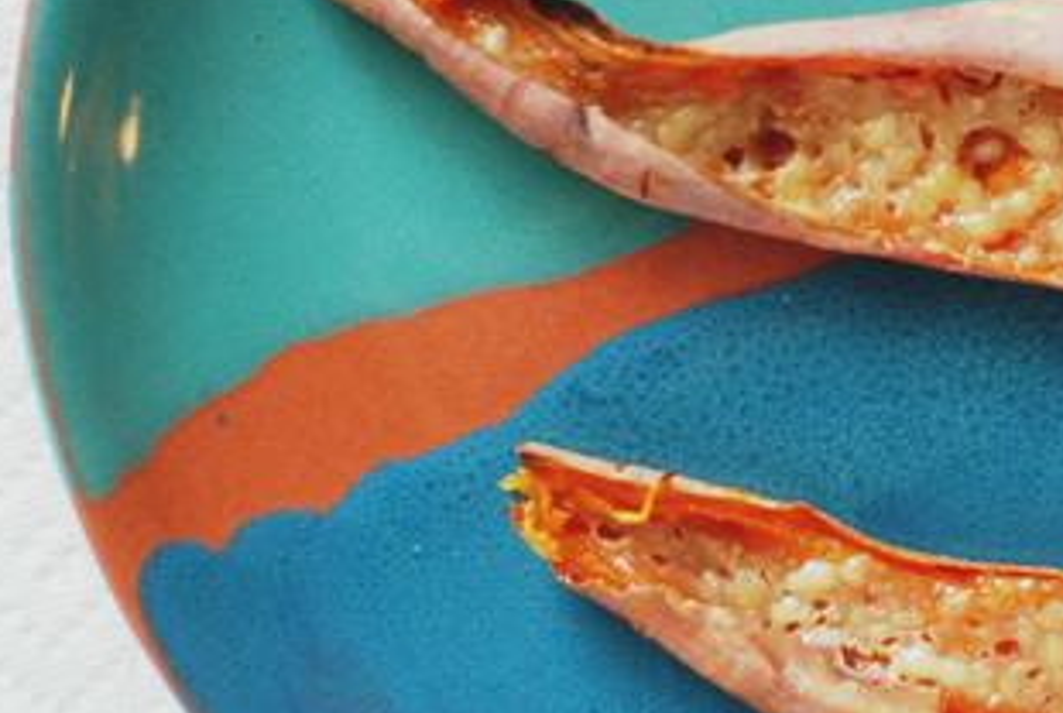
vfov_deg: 9.5
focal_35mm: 145
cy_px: 175
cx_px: 950
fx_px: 4290
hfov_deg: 14.0
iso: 800
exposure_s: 1/100
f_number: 2
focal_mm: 50
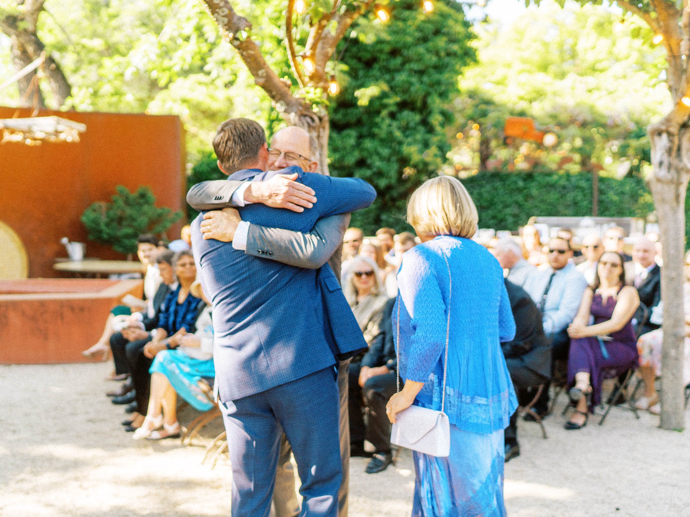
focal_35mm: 39
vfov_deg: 36.9
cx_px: 291
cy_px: 251
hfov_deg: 47.8
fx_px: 775
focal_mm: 35
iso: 250
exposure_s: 1/2500
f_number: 1.8
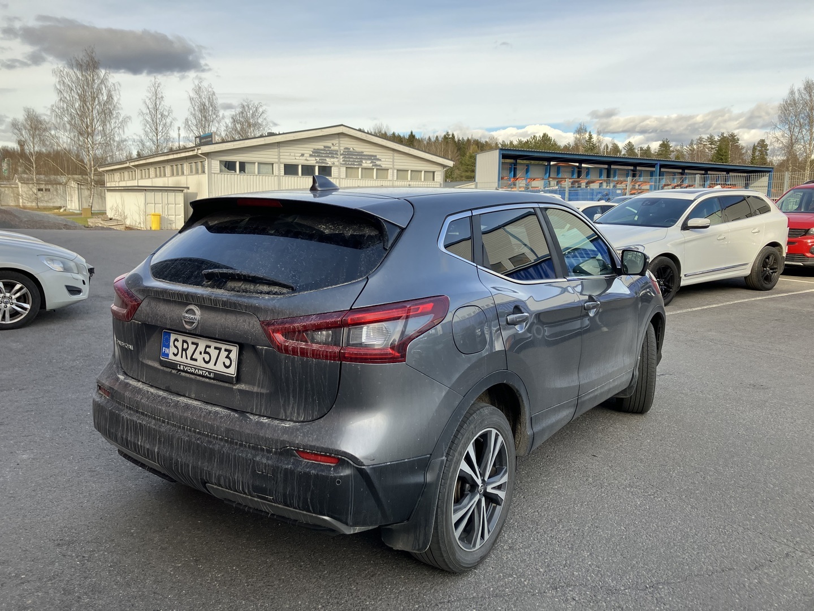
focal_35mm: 28
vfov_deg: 49.7
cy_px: 306
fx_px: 658
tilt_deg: -4.5
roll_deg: +0.1
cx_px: 407
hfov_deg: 63.4
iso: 32
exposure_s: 1/471
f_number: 1.8
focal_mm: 3.99
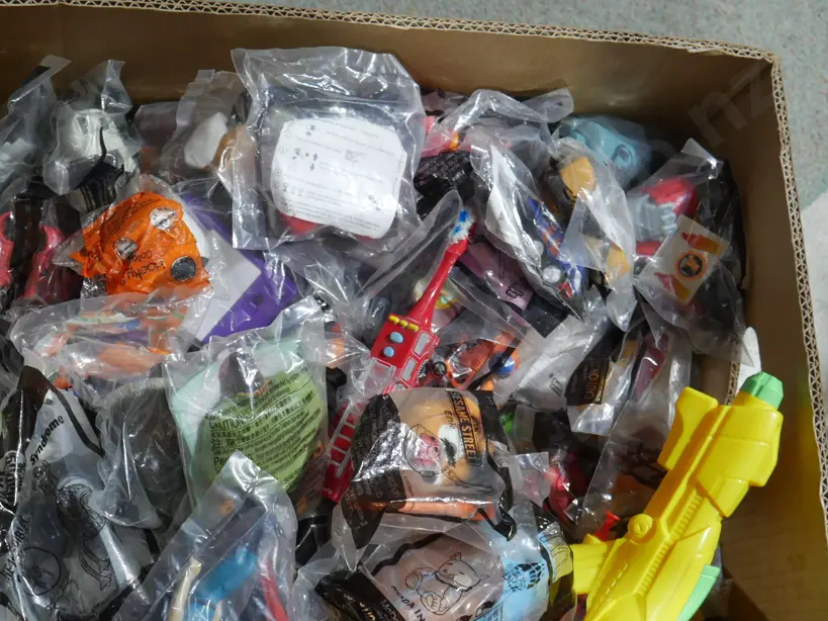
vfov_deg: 29.0
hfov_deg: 38.1
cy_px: 387
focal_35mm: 50
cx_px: 356
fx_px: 1196
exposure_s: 1/60
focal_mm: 20
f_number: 4.5
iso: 800
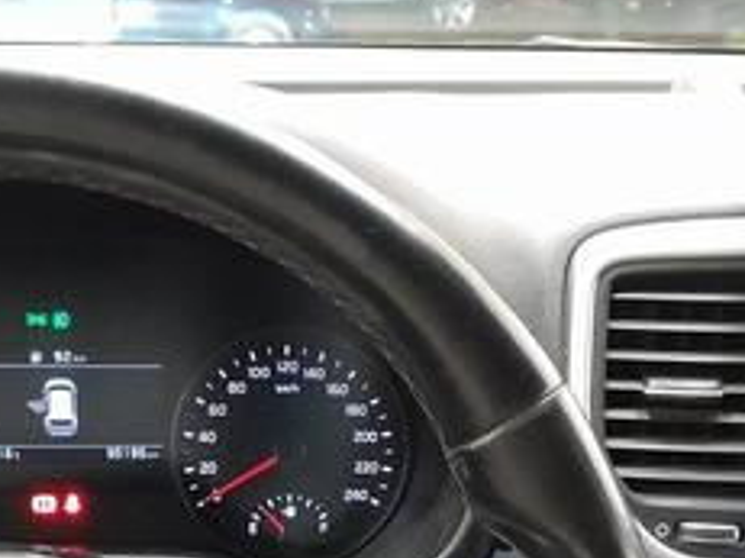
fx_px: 1549
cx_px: 361
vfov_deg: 19.4
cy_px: 652
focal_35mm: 72
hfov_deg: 27.0
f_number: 1.8
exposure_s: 1/20
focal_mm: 3.98
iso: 1000
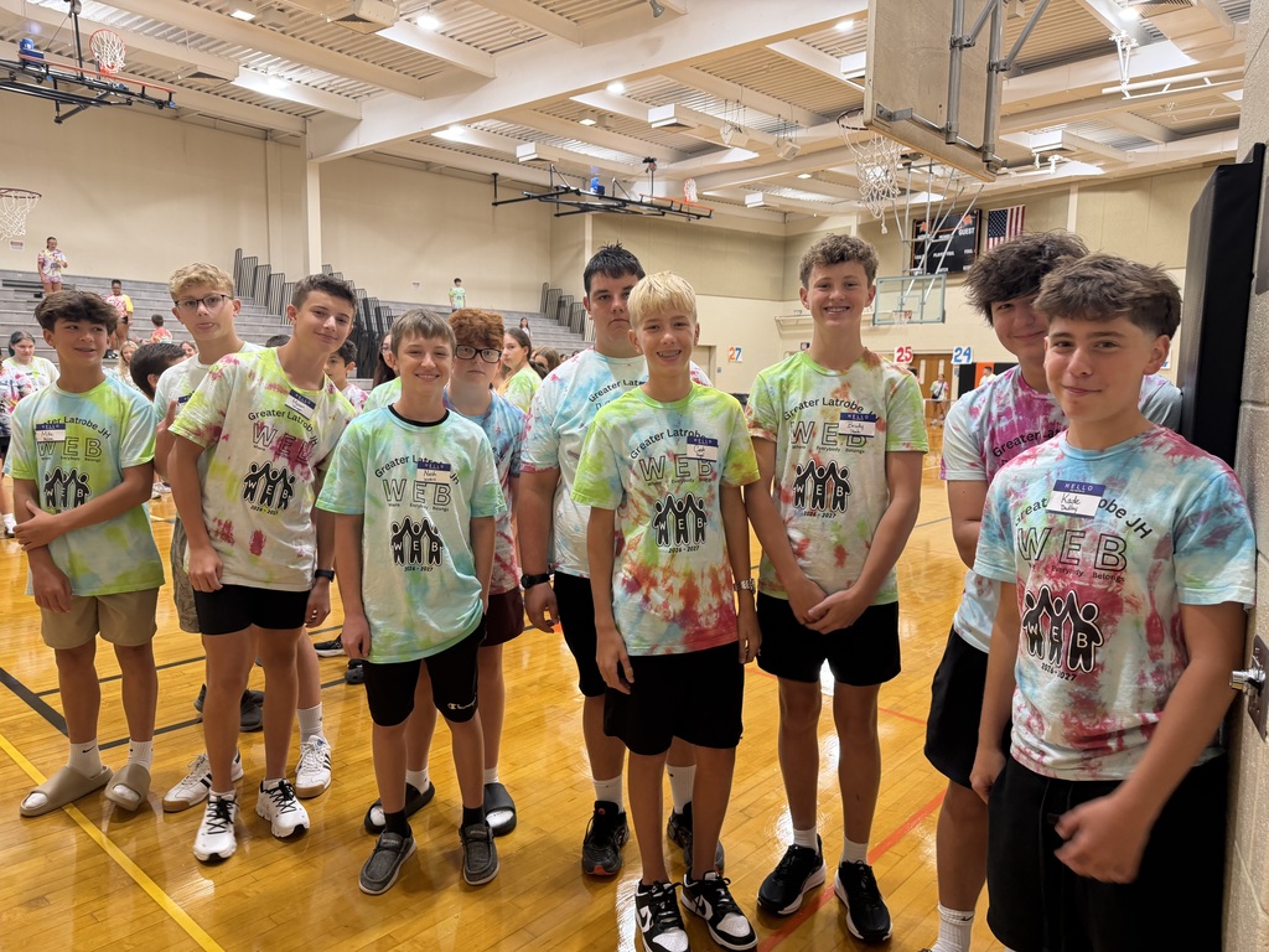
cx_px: 634
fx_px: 880
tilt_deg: -6.6
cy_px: 476
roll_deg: -0.9
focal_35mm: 24
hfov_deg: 71.6
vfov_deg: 56.8
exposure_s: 1/60
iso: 125
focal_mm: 6.76
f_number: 1.78
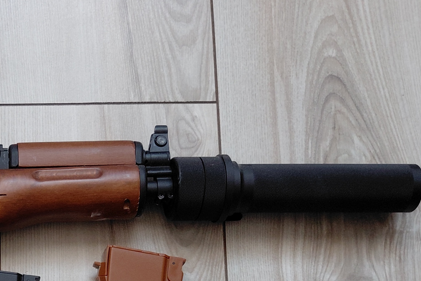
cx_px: -80
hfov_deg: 25.0
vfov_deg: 17.1
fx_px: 854
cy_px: 404
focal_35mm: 73
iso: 160
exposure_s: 1/50.3
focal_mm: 4.69
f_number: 1.8
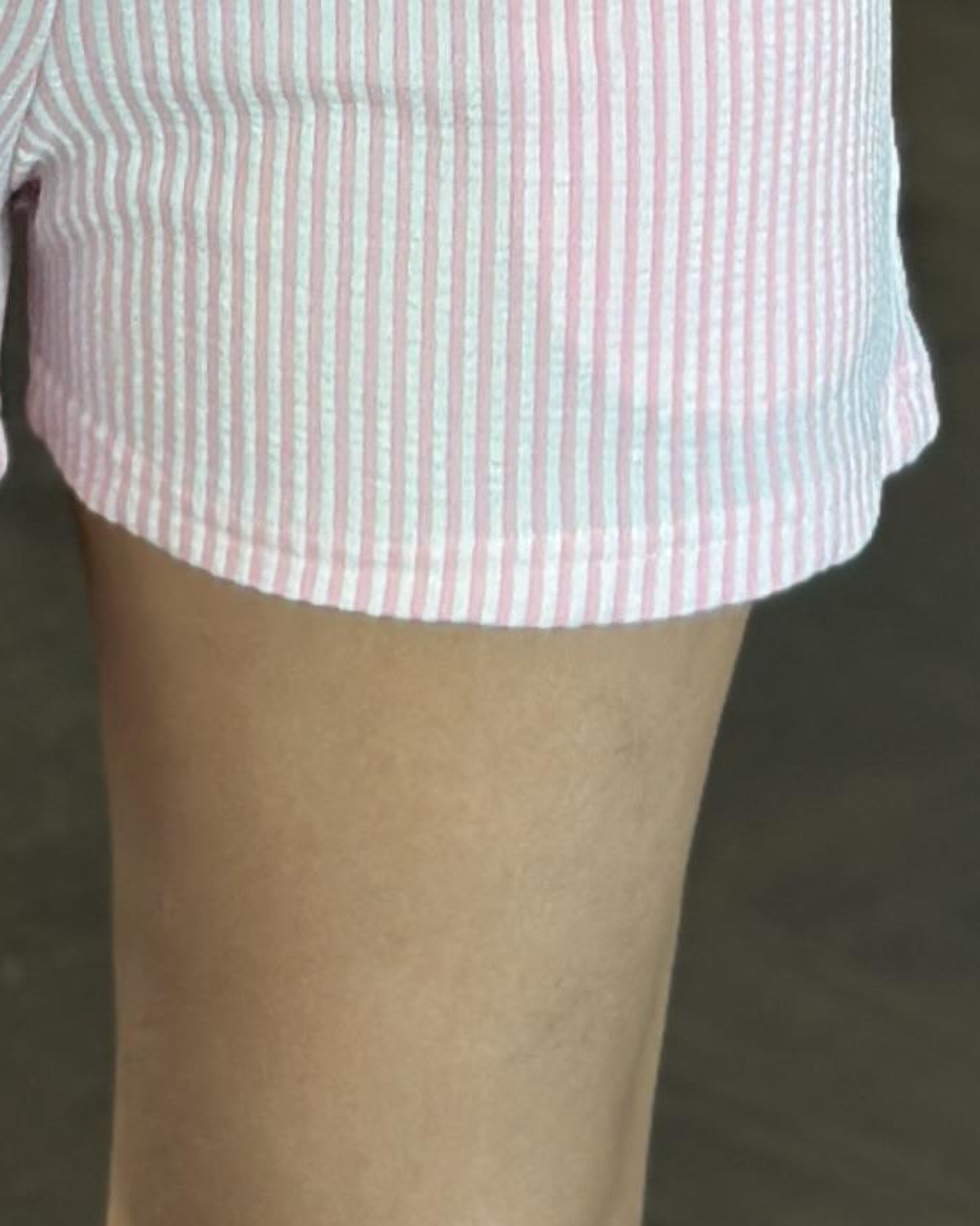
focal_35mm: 220
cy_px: -1601
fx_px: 7978
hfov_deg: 7.0
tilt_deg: -18.7
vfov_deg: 8.2
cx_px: 16
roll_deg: +2.3
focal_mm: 6.86
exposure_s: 1/70
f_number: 1.78
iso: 125
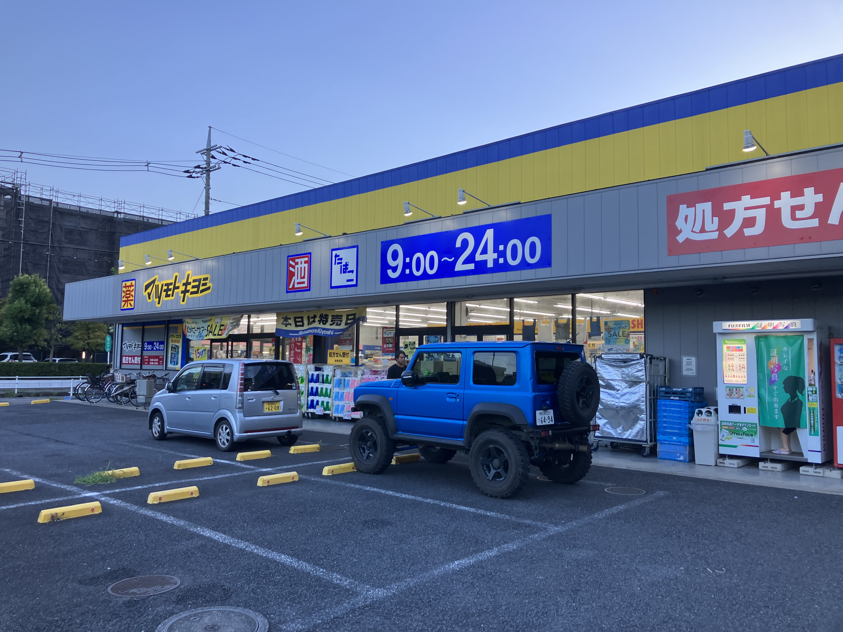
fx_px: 682
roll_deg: +0.4
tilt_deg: +6.0
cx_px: 422
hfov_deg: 63.4
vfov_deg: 49.7
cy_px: 316
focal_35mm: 28
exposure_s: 1/100
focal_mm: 3.99
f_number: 1.8
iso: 25
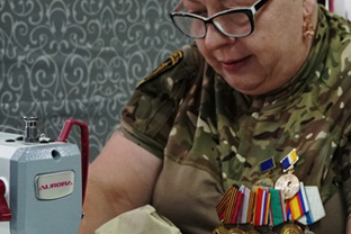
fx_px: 879
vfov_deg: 15.2
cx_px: 132
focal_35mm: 90
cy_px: 123
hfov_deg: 22.5
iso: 1250
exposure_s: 1/160
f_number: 4
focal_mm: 25
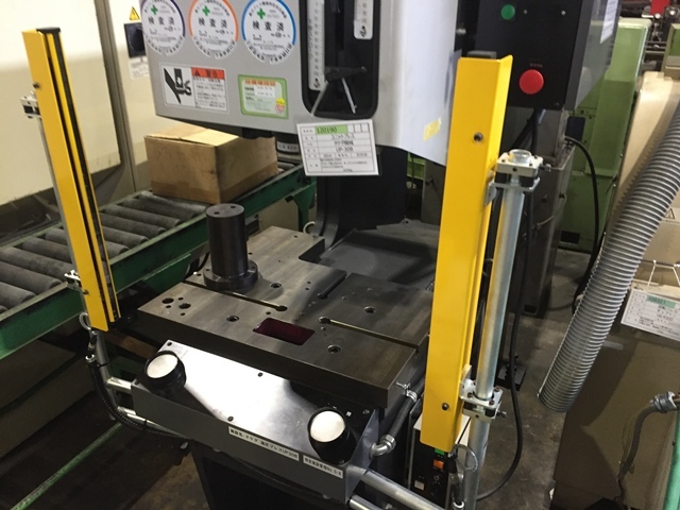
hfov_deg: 61.7
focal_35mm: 29
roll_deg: -0.4
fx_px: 570
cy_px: 255
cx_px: 340
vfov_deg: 48.2
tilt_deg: -25.1
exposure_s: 1/33
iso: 200
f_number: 2.2
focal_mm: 4.15
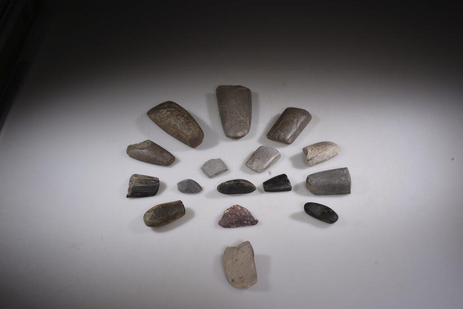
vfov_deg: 27.0
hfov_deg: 39.6
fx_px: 643
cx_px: 232
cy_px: 154
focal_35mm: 50
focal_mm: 50
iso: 200
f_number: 11
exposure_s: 1/125
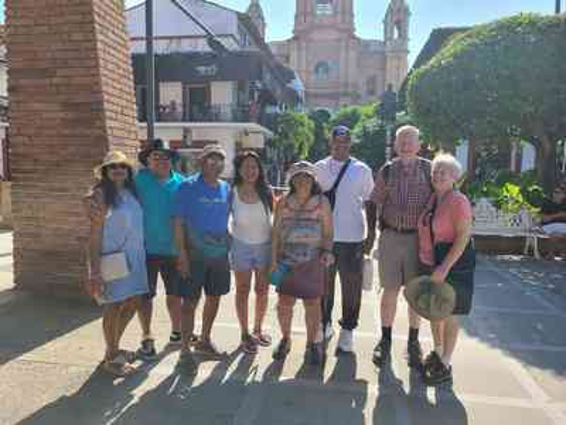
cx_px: 283
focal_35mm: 26
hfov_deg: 67.3
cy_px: 212
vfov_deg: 53.1
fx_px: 425
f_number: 1.8
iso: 40
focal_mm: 5.4
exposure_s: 1/1176
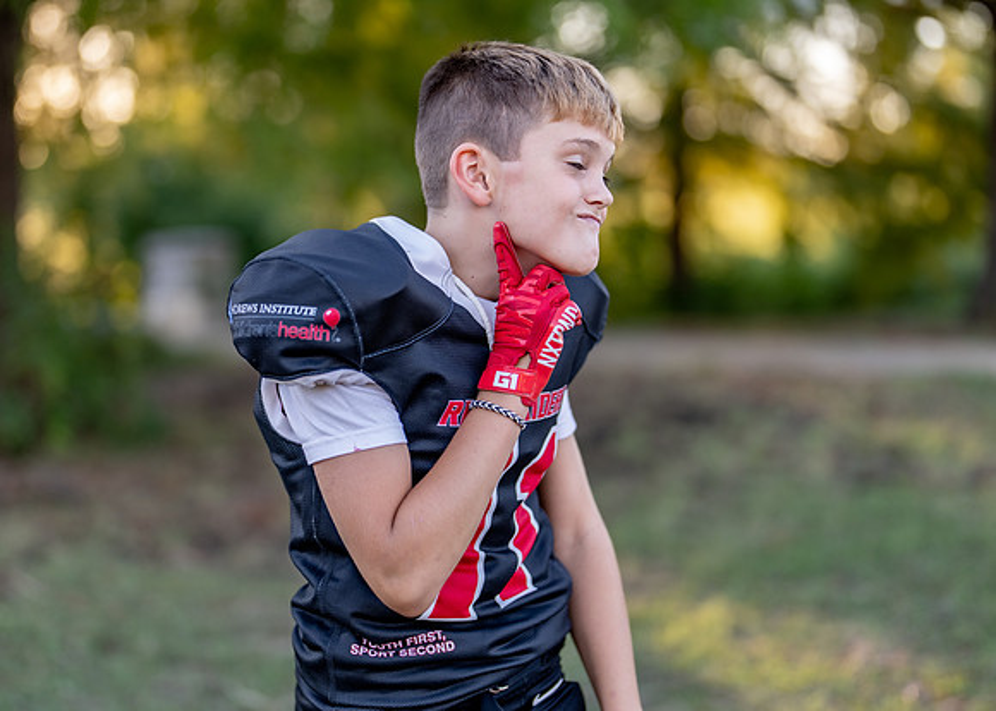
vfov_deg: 22.7
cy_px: 330
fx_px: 1772
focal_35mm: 63
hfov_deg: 31.4
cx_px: 436
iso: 100
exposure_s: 1/400
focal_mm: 50
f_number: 1.2
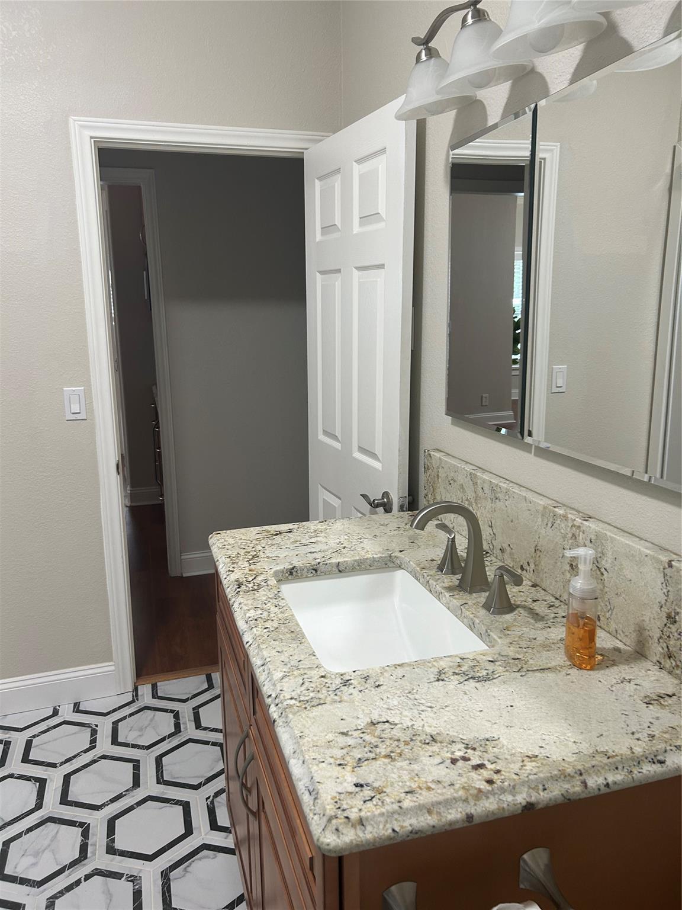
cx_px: 341
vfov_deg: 67.3
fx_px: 683
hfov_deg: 53.1
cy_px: 455
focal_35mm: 26
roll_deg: +2.3
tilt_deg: -11.0
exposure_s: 1/60
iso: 100
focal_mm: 5.7
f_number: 1.5
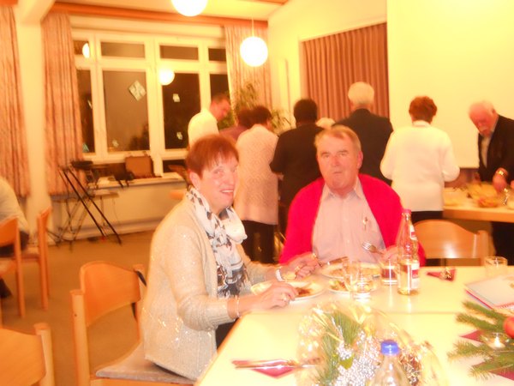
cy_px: 193
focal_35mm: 41
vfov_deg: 35.1
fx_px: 609
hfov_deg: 45.8
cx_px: 257
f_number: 3.2
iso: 800
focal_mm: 7.3
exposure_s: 1/8
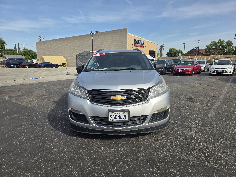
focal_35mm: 23
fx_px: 157
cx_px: 118
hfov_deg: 73.9
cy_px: 88
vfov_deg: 58.9
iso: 80
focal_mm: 5.4
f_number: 1.8
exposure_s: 1/3282
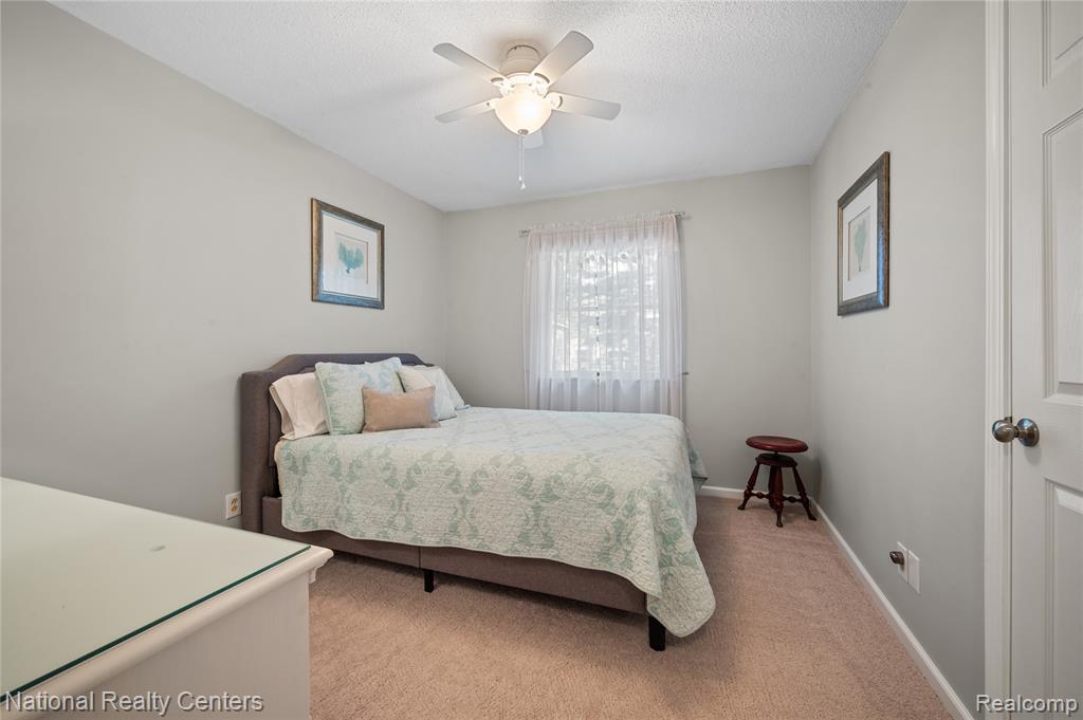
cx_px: 542
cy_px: 360
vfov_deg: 81.1
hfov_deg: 104.3
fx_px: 421
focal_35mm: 14
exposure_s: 4
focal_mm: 14
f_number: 11
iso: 100
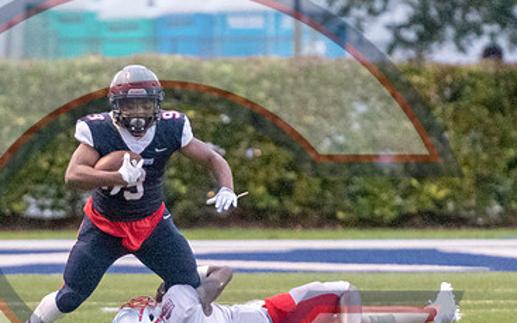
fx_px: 9788
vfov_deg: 1.9
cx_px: 155
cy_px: 286
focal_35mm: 695
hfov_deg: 3.0
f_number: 2.8
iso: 10000
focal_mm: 200
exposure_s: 1/2000
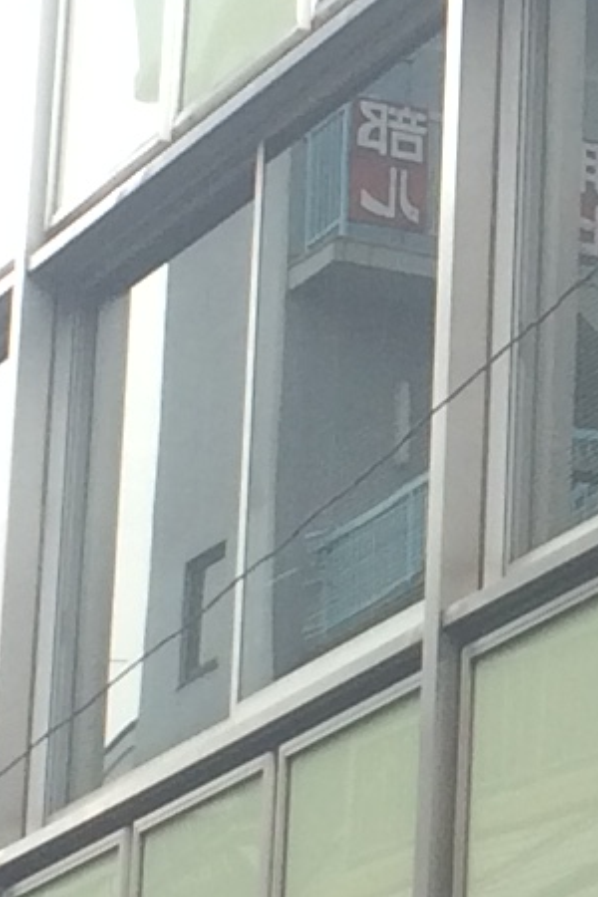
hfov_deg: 6.2
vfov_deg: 9.4
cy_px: 323
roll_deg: +0.3
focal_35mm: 219
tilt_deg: +15.5
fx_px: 5456
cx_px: 979
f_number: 2.2
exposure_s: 1/120
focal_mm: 4.15
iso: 40
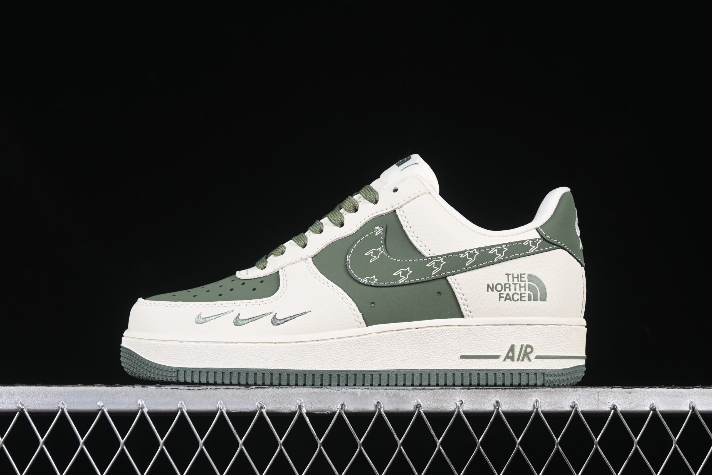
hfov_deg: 27.0
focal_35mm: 75
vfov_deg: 18.2
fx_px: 1483
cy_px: 238
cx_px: 356
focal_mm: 50
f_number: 7.1
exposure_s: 1/60
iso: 160
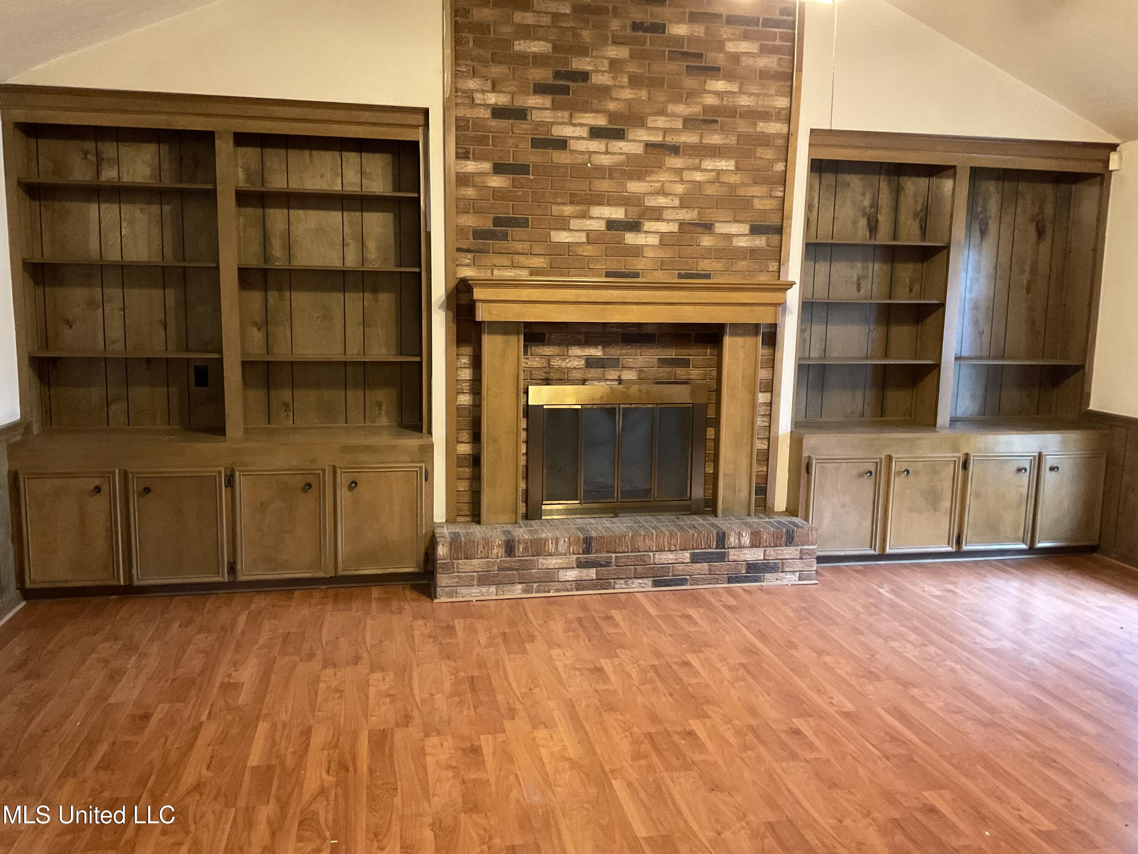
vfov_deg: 48.2
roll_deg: -0.8
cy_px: 427
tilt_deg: -7.4
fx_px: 953
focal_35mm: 29
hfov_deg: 61.7
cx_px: 569
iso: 400
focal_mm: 3
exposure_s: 1/30
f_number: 1.8
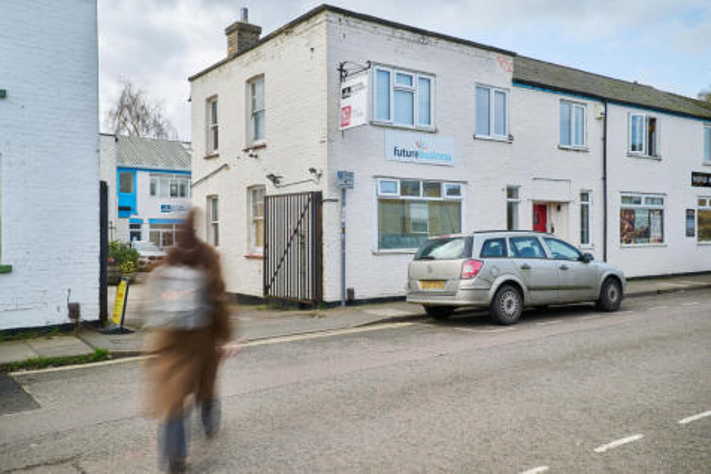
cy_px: 237
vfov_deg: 41.1
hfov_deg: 58.7
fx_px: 632
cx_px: 356
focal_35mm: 32
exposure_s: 1/2.5
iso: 80
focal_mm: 32
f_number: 5.6
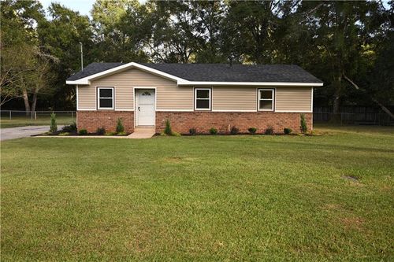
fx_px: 295
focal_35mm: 27
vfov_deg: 47.9
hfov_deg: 67.4
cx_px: 197
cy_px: 131
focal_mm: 27
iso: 200
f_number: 4
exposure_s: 1/320
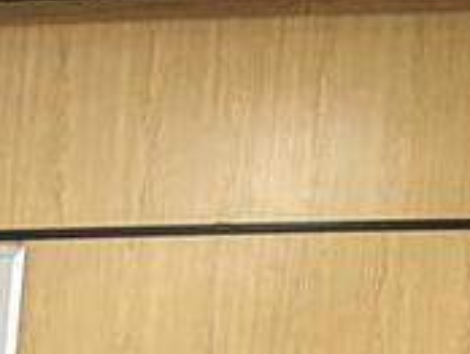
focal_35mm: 179
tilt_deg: -11.7
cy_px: 1138
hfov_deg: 8.9
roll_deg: -0.6
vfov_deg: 7.2
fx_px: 2434
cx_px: -981
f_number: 1.6
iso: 200
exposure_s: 1/60
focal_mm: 5.96
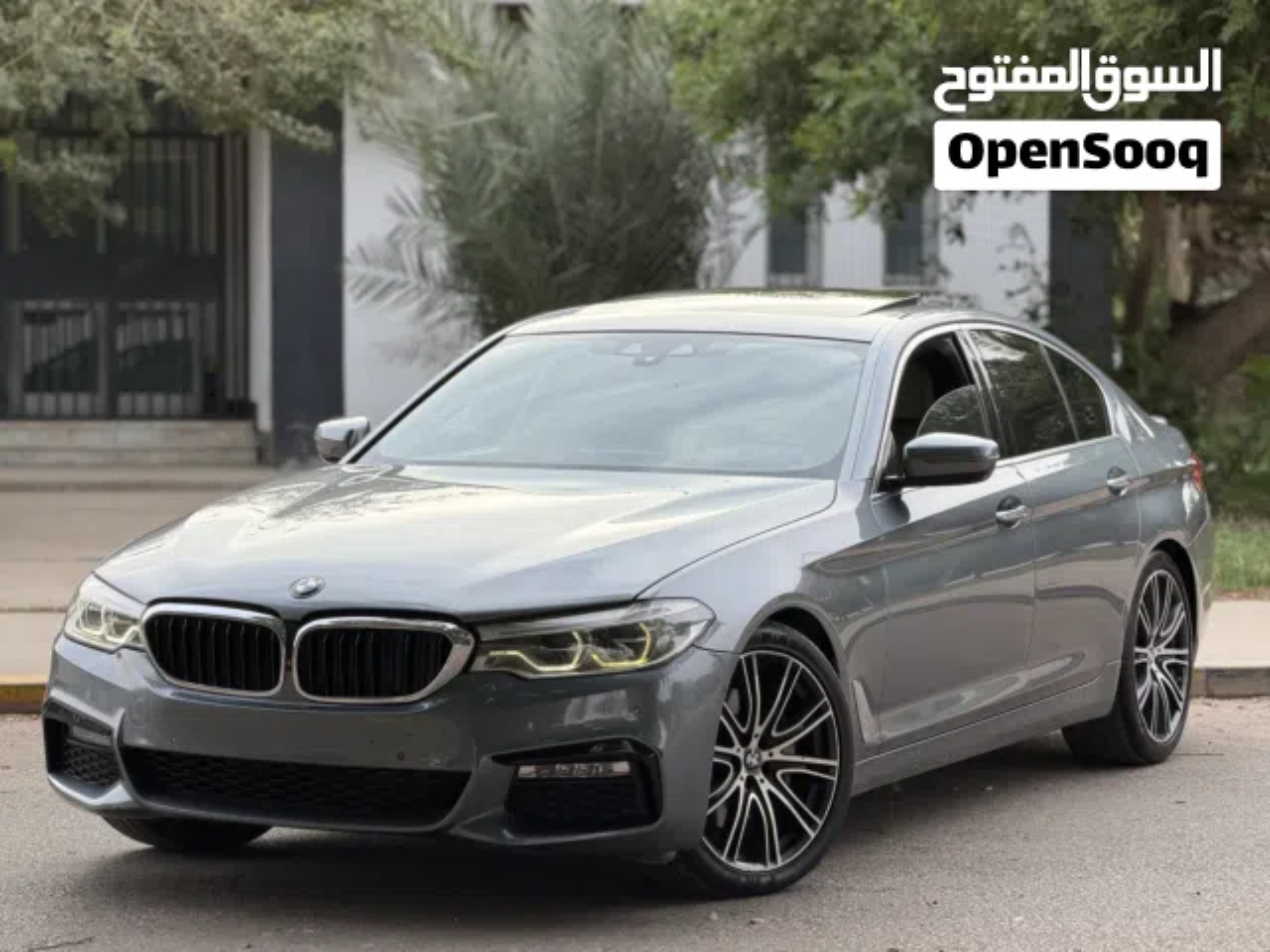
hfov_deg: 19.6
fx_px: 3669
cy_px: 476
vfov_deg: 14.8
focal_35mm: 100
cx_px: 635
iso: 80
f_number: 2.8
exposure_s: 1/121
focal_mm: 16.89
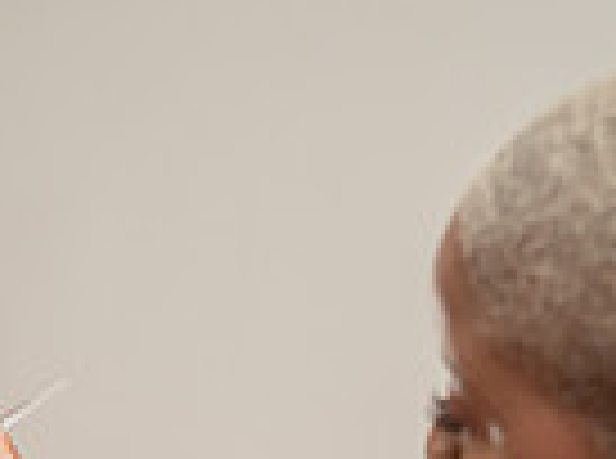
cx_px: -100
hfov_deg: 13.0
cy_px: 903
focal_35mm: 149
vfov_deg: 9.3
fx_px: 2645
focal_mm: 35
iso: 500
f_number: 2
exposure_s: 1/250
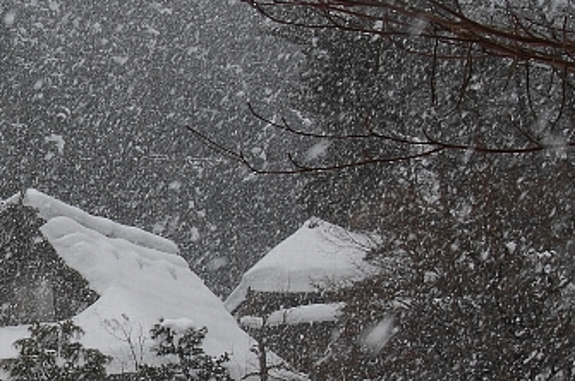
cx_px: -53
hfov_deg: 13.0
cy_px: 230
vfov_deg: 8.8
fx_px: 2470
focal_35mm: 155
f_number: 22
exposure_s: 1/80
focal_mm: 27
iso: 100
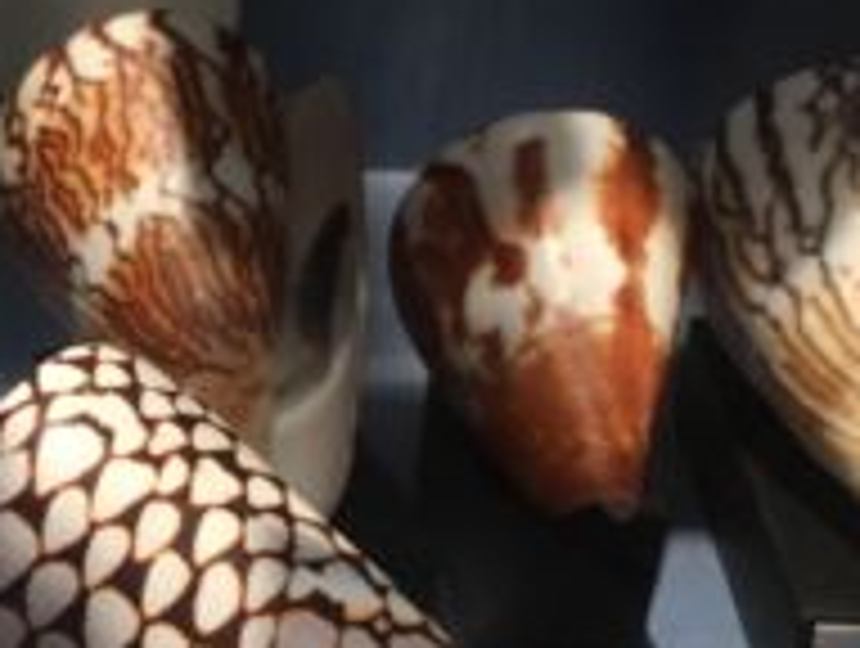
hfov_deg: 19.3
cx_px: -113
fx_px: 2414
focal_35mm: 97
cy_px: 549
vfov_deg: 15.2
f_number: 2.2
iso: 50
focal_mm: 4.15
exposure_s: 1/33
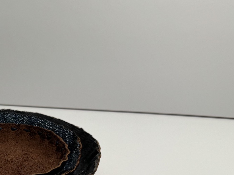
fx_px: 473
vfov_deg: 20.1
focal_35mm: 70
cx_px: -18
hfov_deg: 25.8
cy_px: 189
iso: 64
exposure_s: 1/111
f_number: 1.78
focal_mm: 6.86
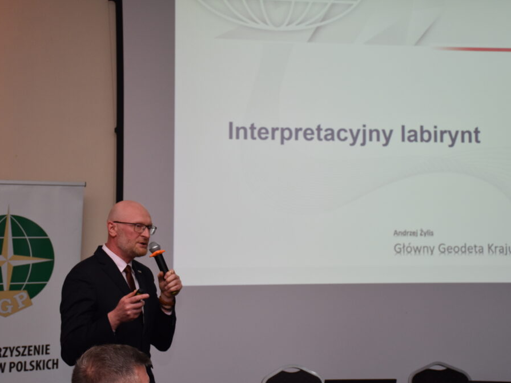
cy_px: 189
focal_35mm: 66
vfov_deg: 22.2
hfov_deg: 29.4
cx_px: 251
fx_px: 974
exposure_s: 1/100
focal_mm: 40
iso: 800
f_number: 5
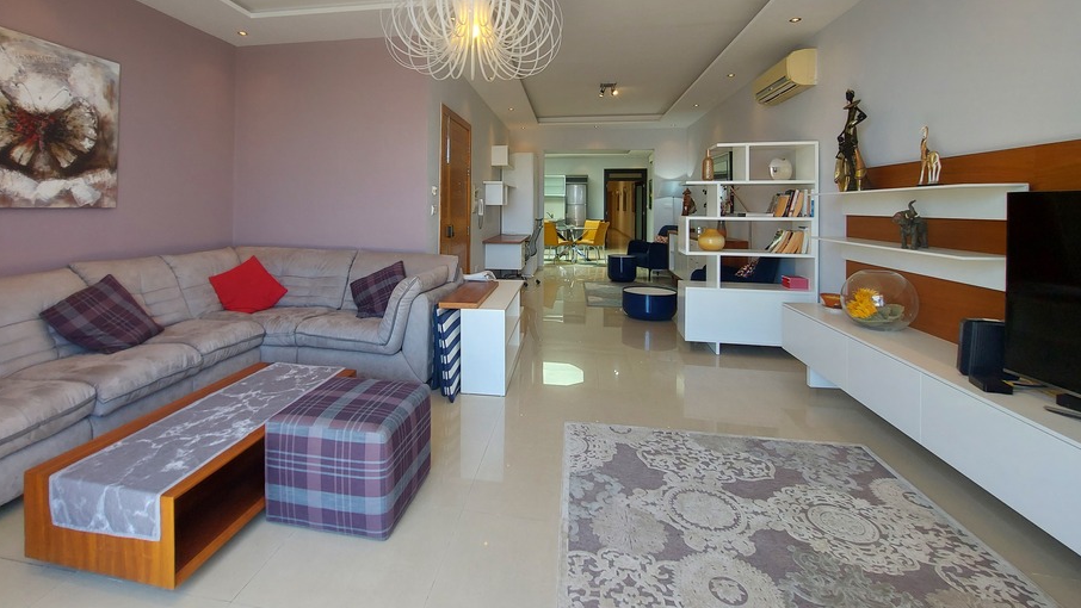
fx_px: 459
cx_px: 489
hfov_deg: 99.1
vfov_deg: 65.5
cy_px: 207
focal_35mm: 16
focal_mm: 1.74
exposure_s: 1/120
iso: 50
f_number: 2.2
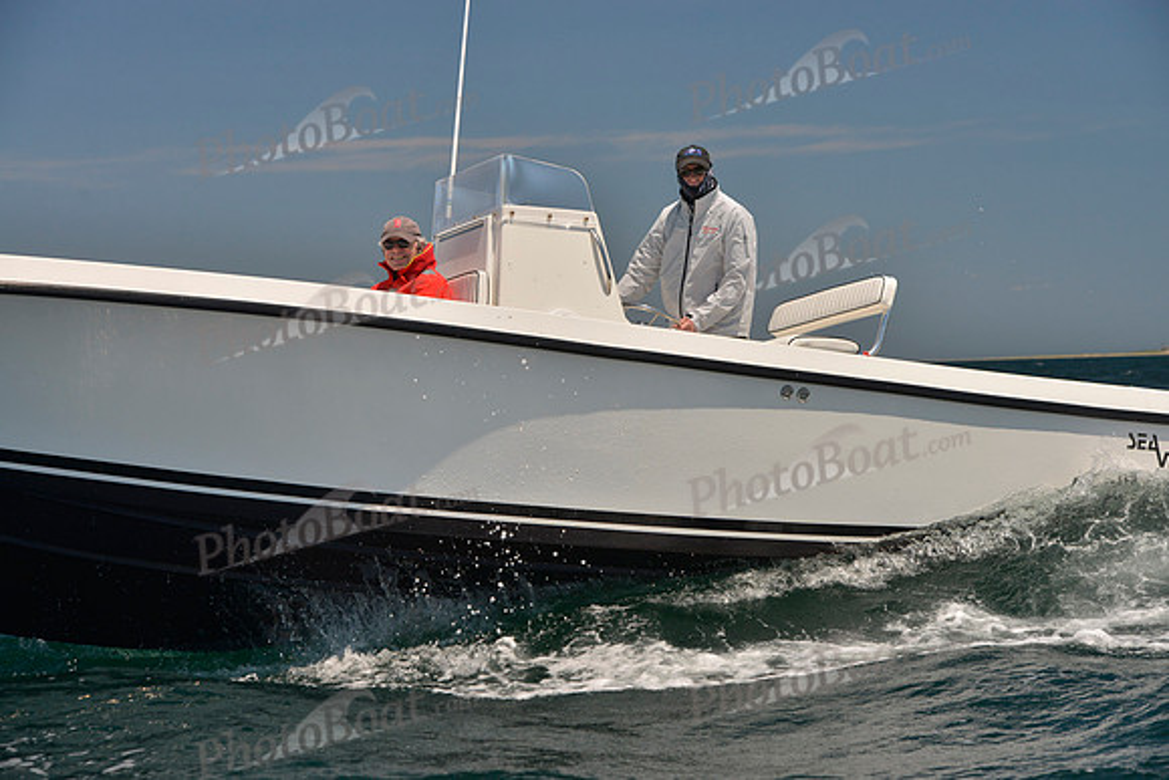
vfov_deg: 14.0
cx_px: 584
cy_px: 390
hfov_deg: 20.8
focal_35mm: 98
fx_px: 3183
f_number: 9
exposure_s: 1/800
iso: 400
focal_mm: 98
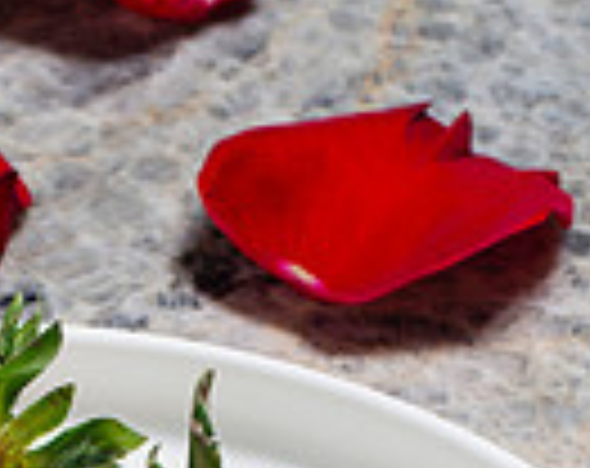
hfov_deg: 7.8
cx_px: 42
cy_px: 895
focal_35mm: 249
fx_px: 4335
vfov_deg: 6.0
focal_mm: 50
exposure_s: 1/200
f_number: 9
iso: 200
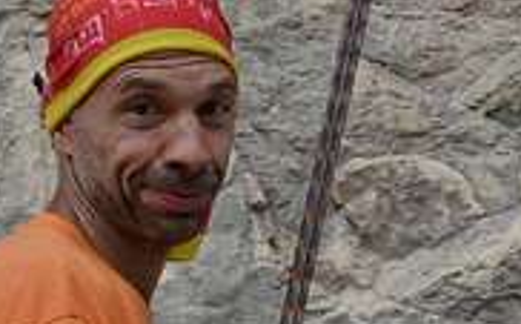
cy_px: 453
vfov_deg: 12.9
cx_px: 258
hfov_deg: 21.5
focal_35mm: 97
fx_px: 1375
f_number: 6.3
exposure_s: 1/160
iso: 100
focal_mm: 24
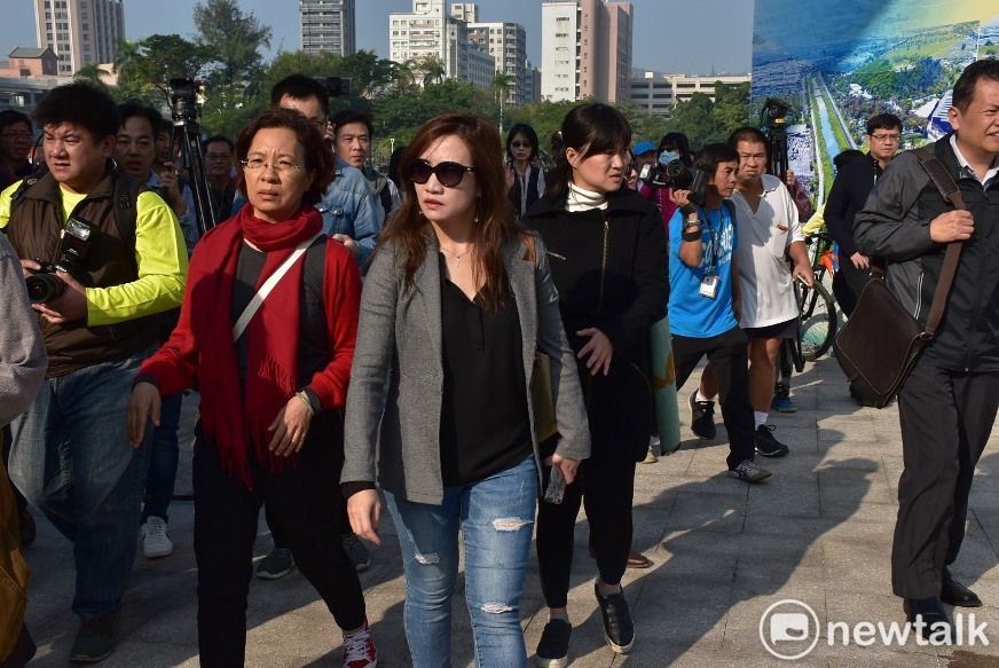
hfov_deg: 43.6
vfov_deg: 29.9
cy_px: 334
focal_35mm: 45
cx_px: 500
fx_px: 1250
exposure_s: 1/500
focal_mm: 30
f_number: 11
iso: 320
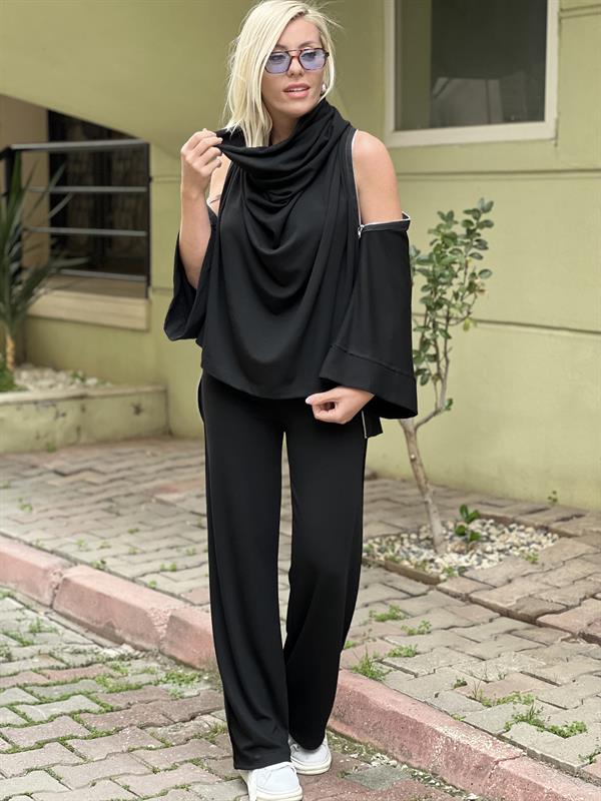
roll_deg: -0.1
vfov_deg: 25.3
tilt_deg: -5.6
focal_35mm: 77
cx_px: 300
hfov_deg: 19.1
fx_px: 1782
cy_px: 400
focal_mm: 9
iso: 125
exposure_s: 1/121
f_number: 2.8
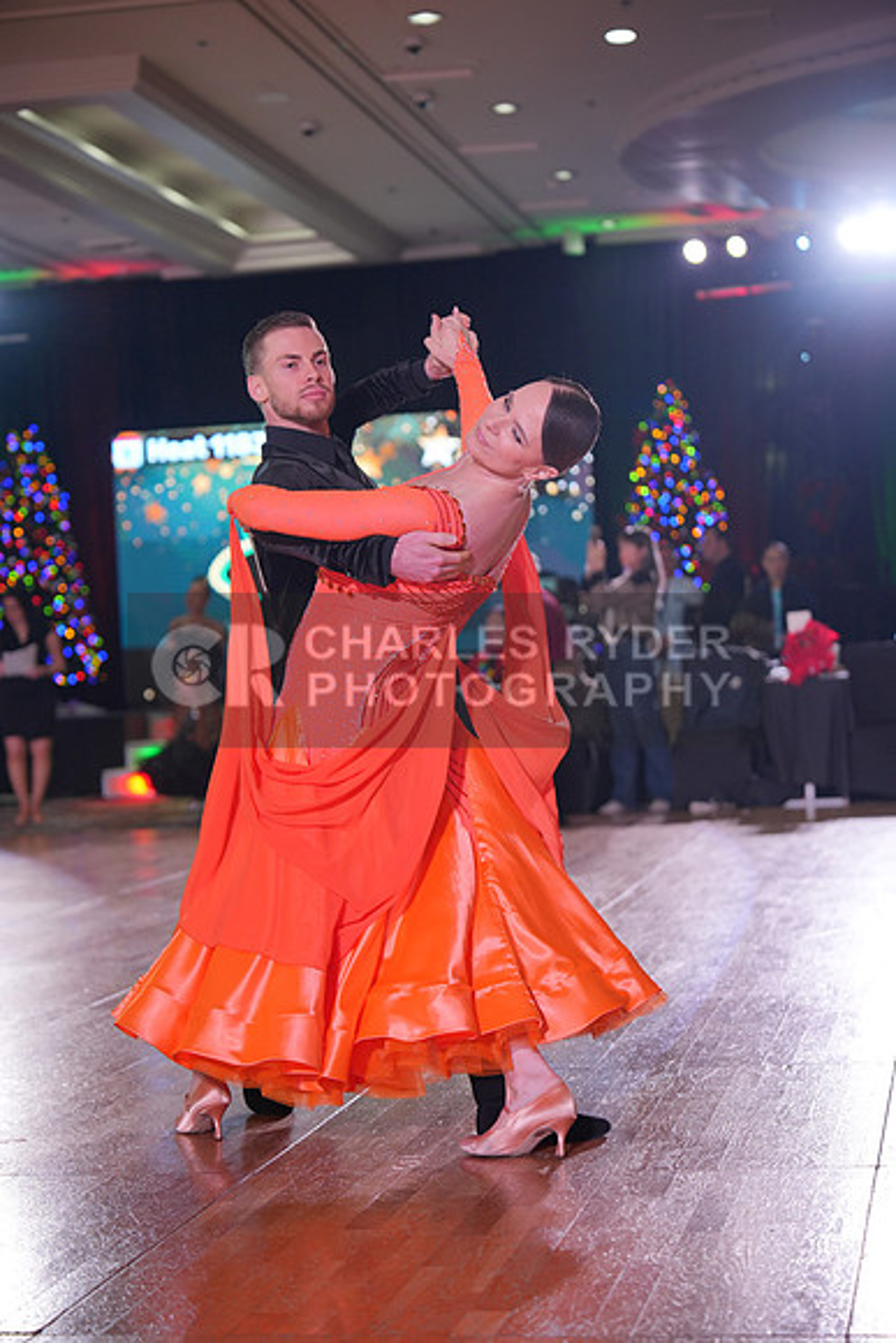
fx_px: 2612
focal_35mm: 70
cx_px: 448
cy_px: 672
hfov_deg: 19.5
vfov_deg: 28.8
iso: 800
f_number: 2.8
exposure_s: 1/400
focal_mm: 70
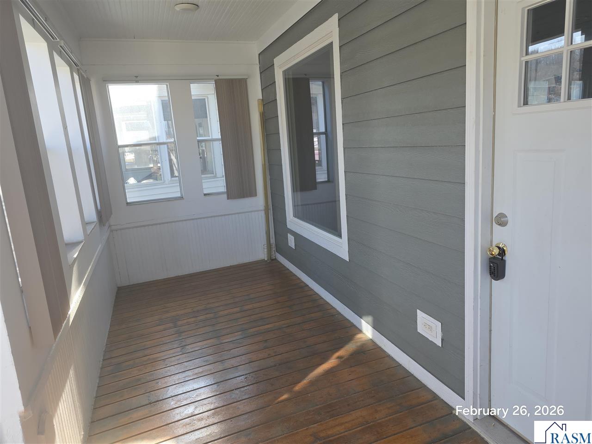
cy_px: 222
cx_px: 296
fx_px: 393
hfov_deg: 73.9
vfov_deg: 58.9
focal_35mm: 23
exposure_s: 1/180
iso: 40
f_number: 1.7
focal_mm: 6.3
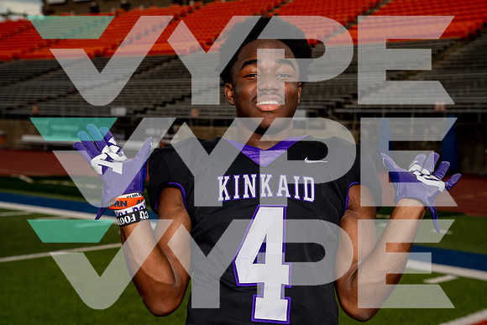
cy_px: 162
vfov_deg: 23.0
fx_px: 798
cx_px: 244
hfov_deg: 33.9
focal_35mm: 59
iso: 100
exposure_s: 1/200
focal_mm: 59
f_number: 5.6
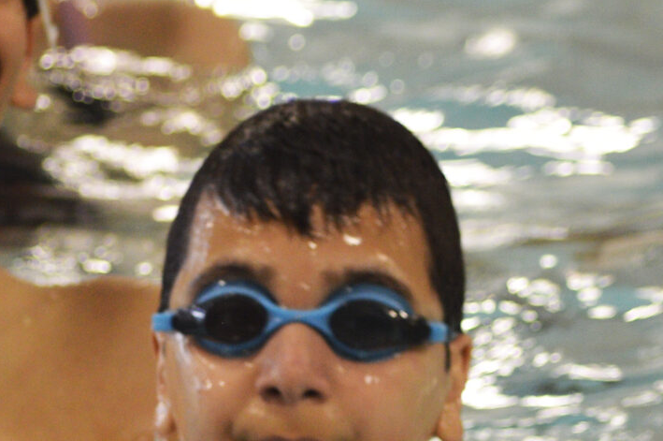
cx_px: 184
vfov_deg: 1.5
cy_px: 534
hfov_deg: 2.3
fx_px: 16442
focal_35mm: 894
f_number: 4.5
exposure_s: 1/50
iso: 400
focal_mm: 165
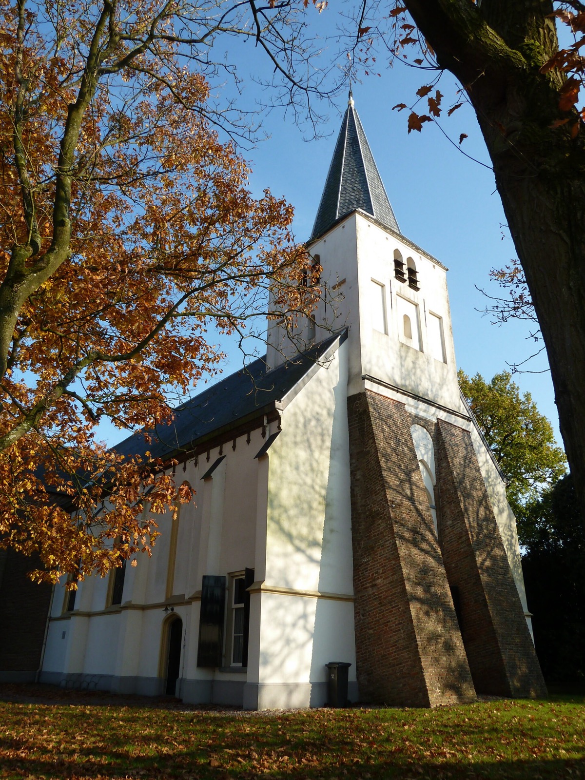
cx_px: 292
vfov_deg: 69.4
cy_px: 390
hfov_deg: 54.9
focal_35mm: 25
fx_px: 563
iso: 80
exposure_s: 1/250
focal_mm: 4.1
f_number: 4
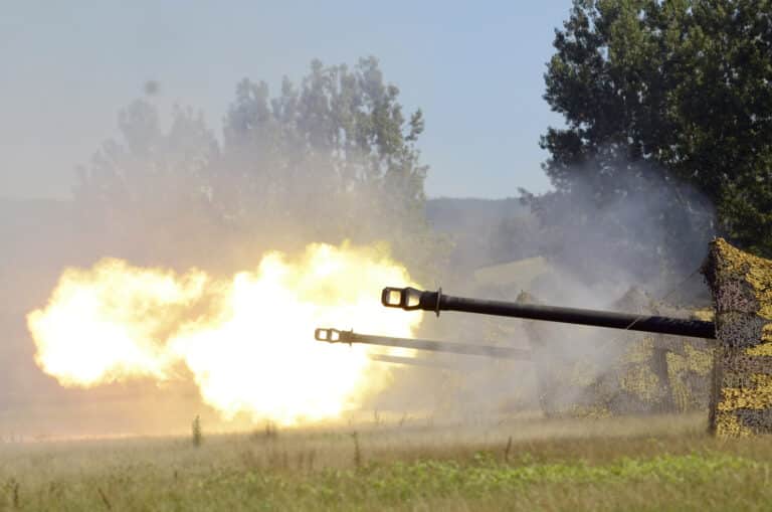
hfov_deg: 18.2
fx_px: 2408
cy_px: 256
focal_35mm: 112
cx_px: 386
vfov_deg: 12.1
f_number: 4.5
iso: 360
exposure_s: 1/2500
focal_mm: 75
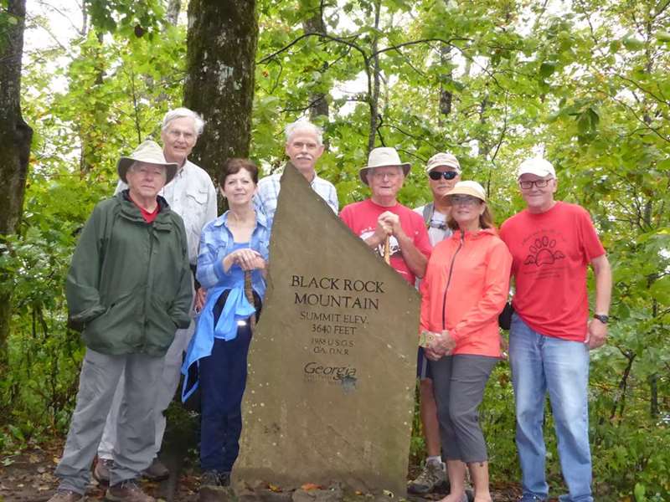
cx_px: 335
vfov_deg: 29.7
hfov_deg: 38.9
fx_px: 948
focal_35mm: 49
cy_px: 251
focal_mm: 8.4
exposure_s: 1/60
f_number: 4
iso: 1000
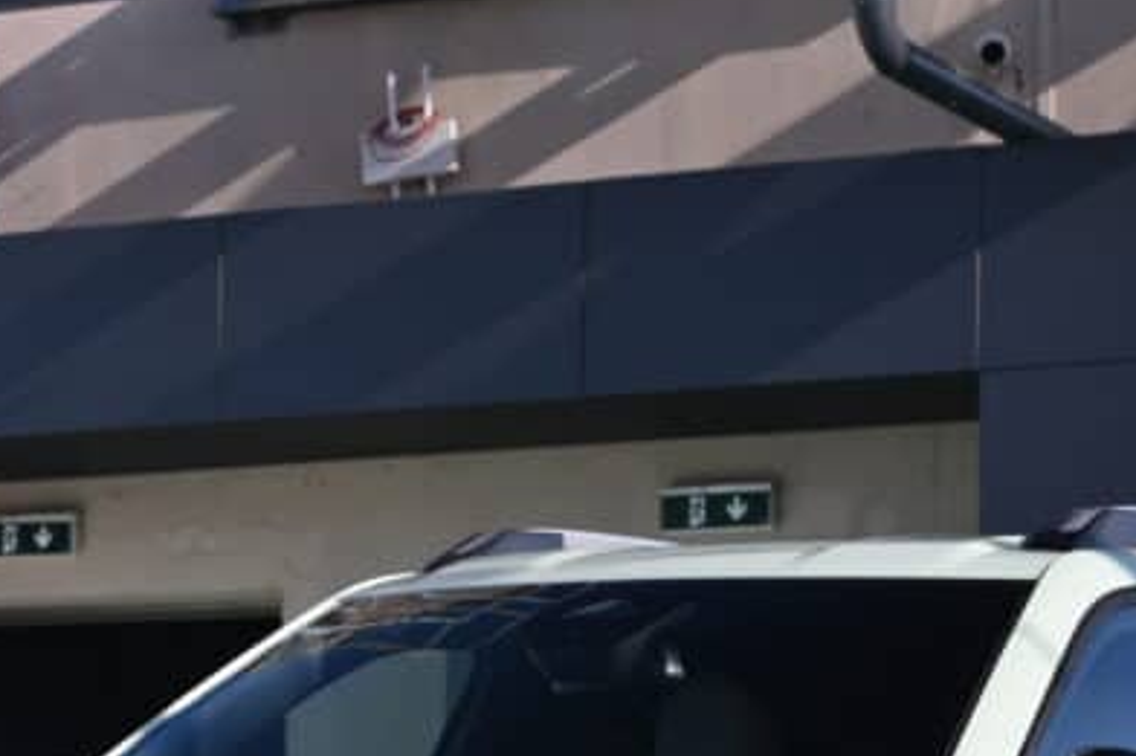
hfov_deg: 12.7
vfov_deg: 8.4
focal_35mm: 162
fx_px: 5110
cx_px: 585
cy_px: 917
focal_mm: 62
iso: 200
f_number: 6.3
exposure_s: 1/250
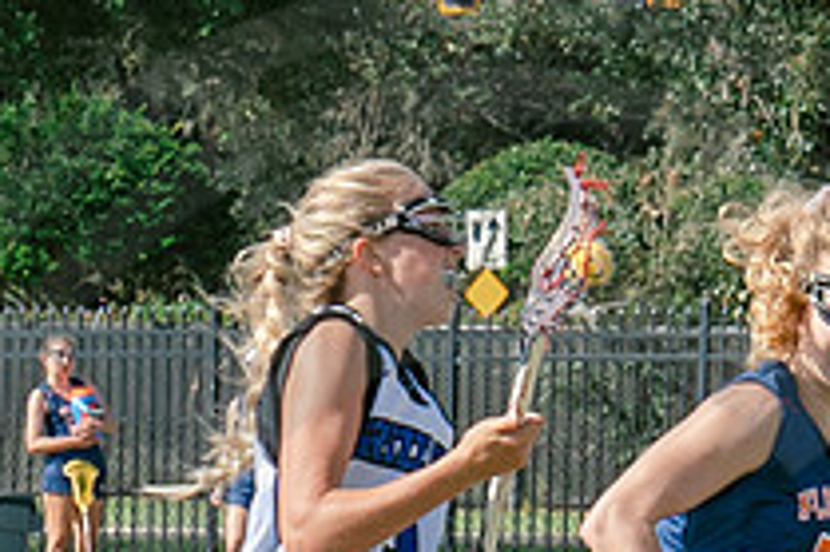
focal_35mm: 617
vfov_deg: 2.2
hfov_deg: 3.3
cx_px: 910
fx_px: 14214
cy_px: 787
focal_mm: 70
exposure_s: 1/1000
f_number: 5.6
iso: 250
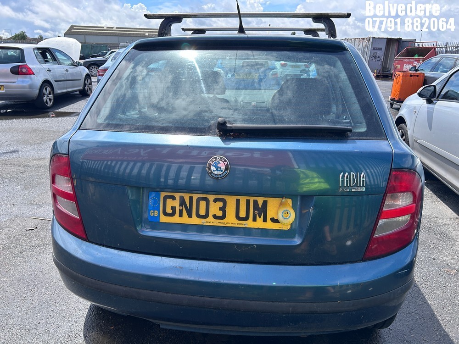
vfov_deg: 53.1
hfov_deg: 67.3
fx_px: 345
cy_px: 172
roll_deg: -1.3
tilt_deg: -18.8
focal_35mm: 26
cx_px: 230
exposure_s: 1/1751
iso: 50
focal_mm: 5.7
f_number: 1.5
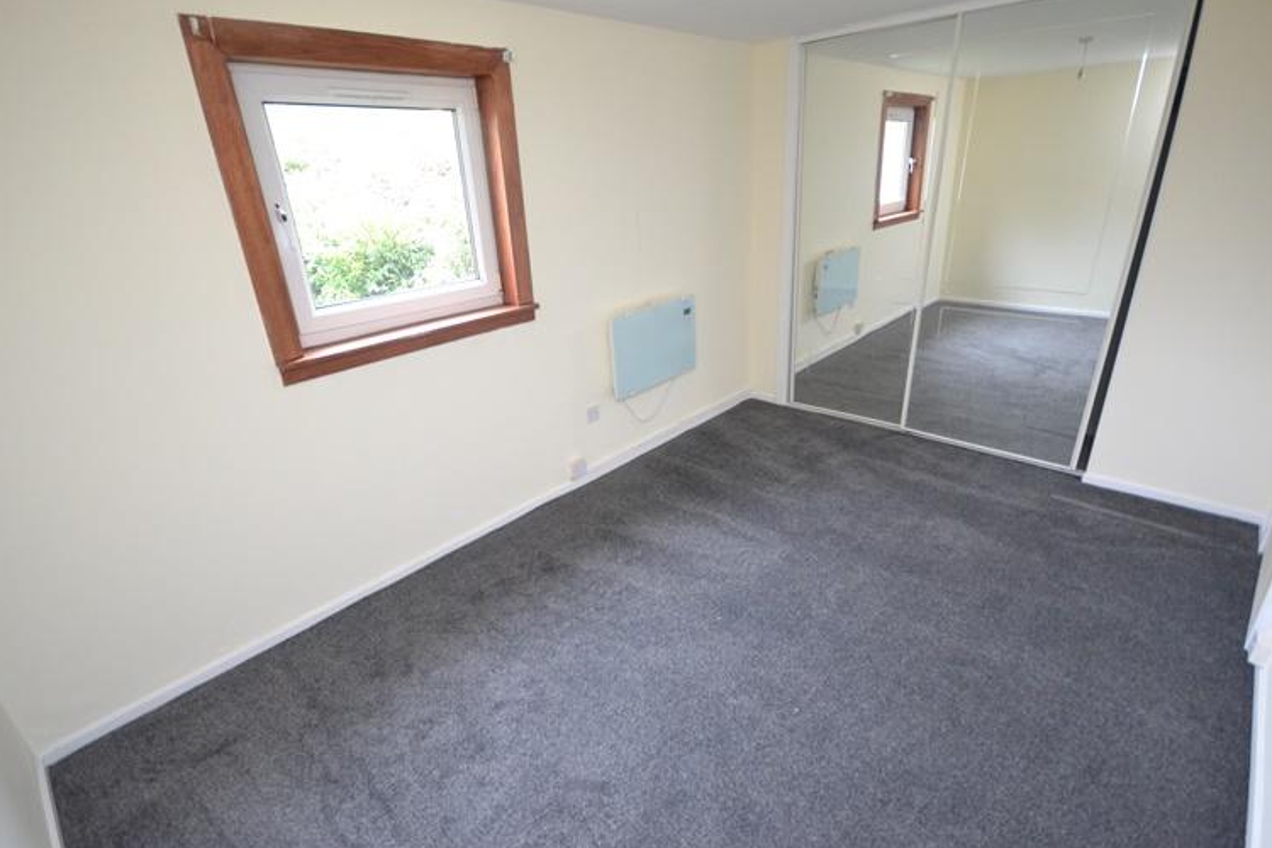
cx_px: 641
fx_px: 565
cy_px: 420
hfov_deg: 96.7
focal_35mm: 16
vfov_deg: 73.7
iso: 1600
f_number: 4
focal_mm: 10
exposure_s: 1/15
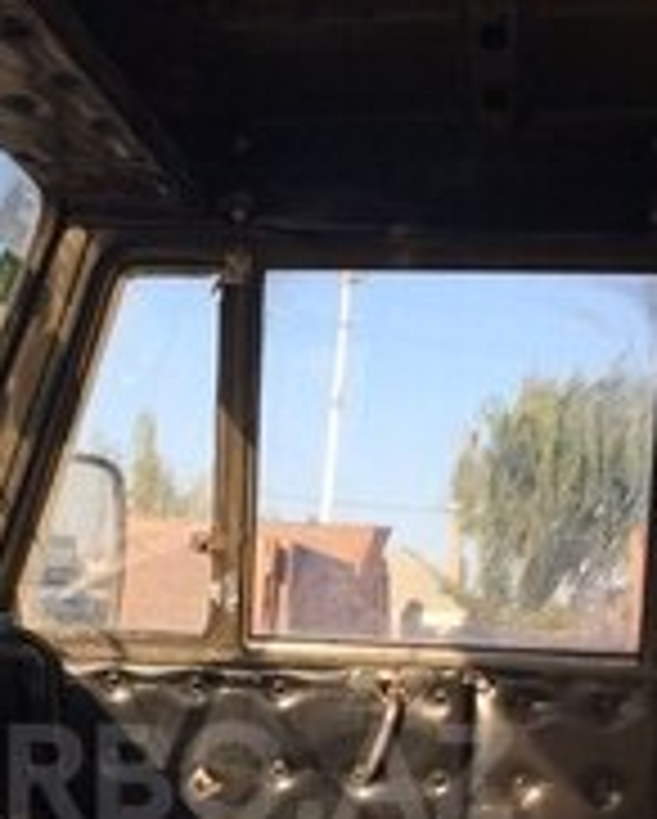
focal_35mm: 77
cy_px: 774
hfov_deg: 19.8
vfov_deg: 23.9
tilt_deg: -6.4
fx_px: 1868
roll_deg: -1.7
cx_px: 166
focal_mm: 4.15
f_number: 2.2
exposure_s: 1/838
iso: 32
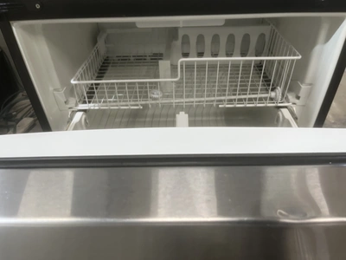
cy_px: 130
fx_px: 260
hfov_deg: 67.3
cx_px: 173
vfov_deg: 53.1
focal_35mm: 26
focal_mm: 5.1
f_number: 1.6
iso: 100
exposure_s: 1/60
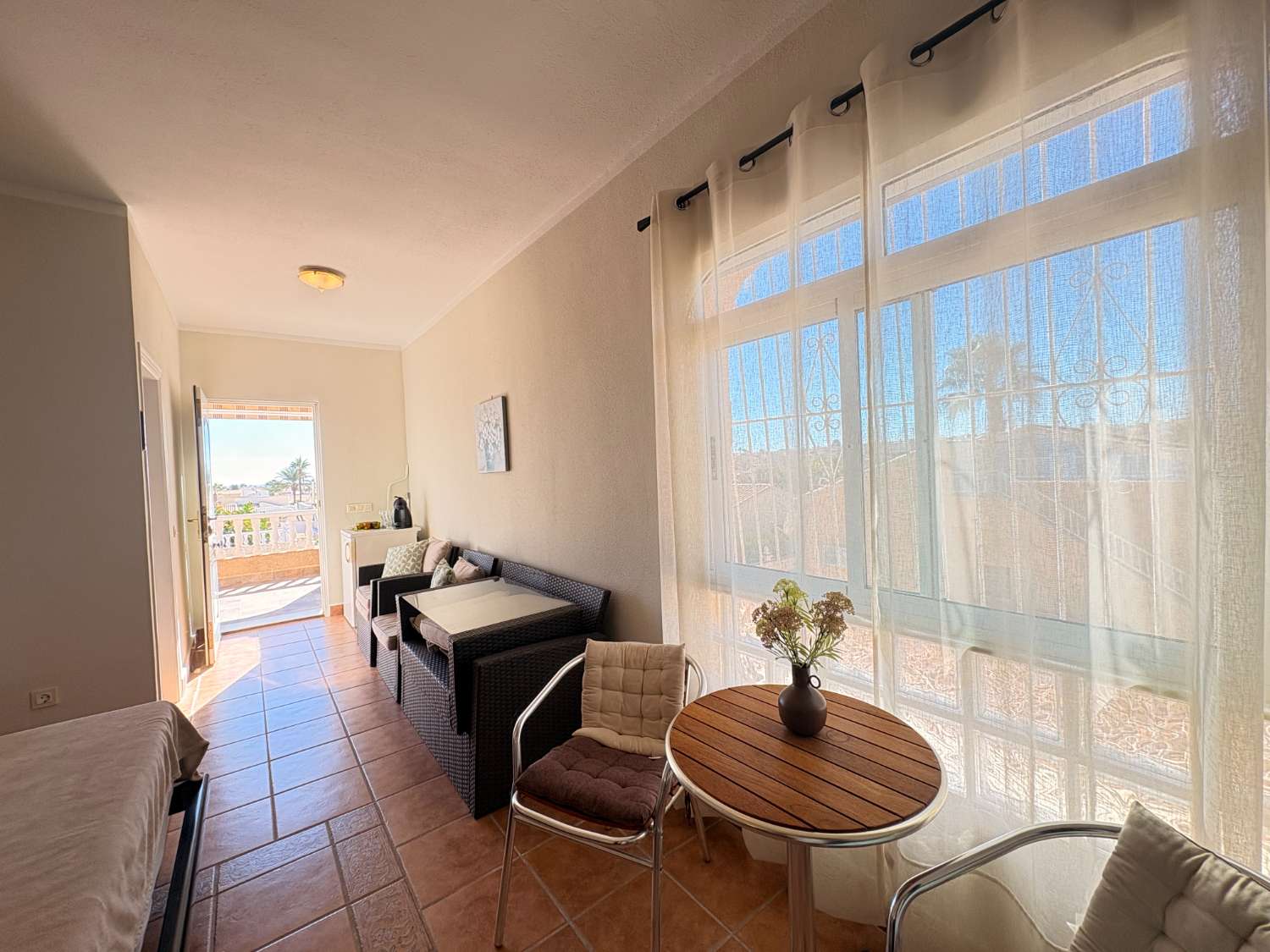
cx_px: 635
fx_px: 514
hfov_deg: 102.1
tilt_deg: +0.3
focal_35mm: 14
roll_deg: +2.8
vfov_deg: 85.7
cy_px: 476
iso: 64
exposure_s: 1/111
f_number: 2.2
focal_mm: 2.22
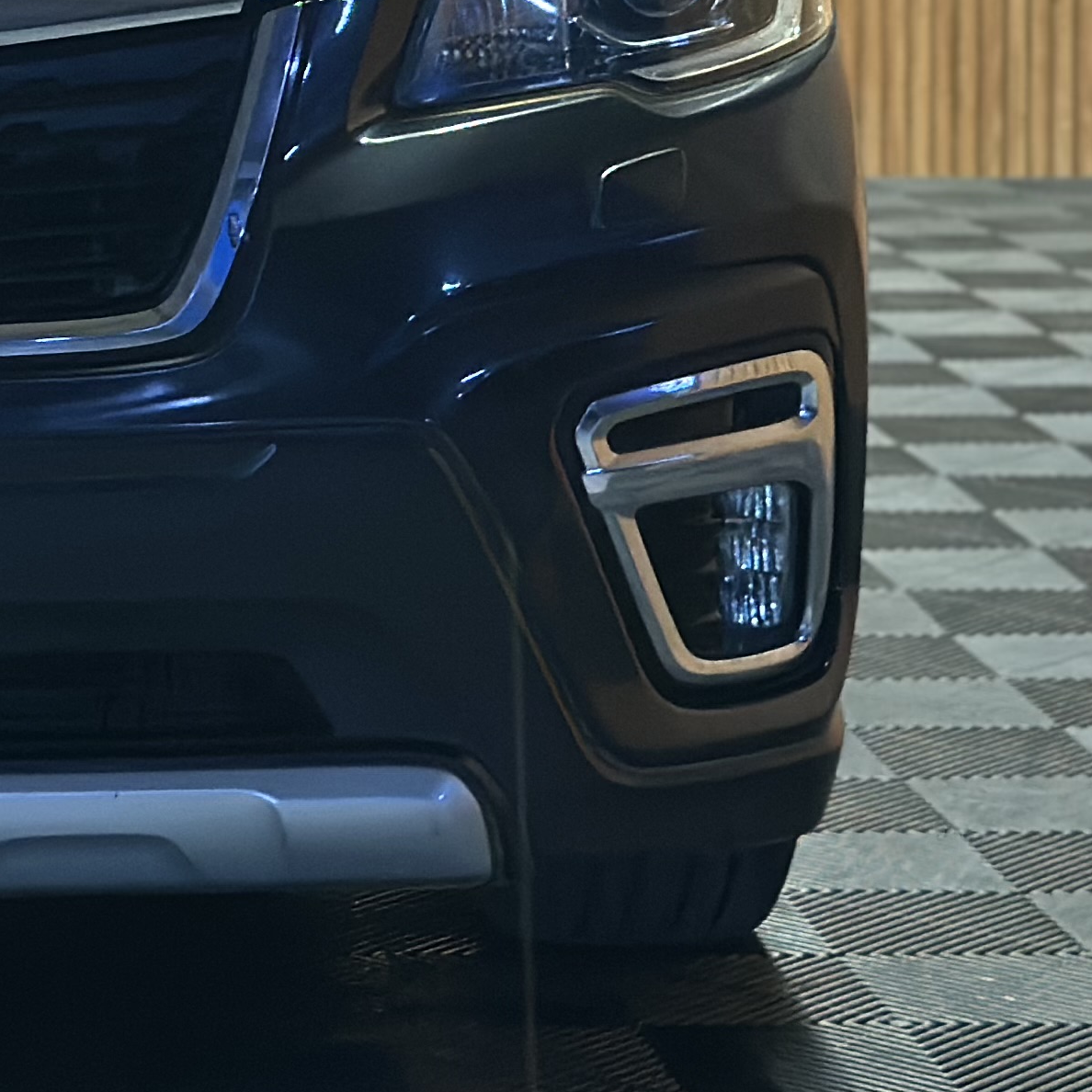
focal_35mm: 144
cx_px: -384
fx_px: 5139
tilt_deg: -4.8
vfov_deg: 12.0
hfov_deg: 11.8
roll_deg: +1.4
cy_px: -56
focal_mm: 6.86
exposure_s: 1/50
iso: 400
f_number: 1.78
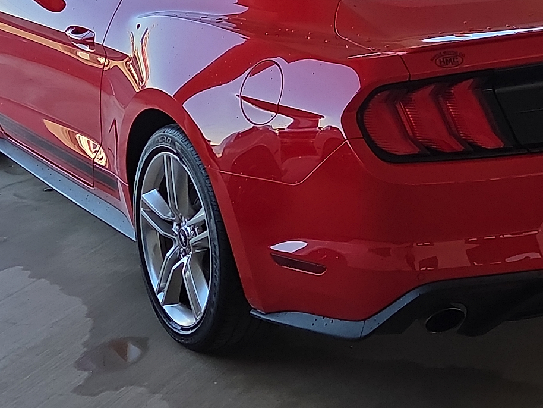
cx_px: 376
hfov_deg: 23.1
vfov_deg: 17.5
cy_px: 101
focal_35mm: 84
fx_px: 1318
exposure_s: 1/476
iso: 25
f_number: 1.8
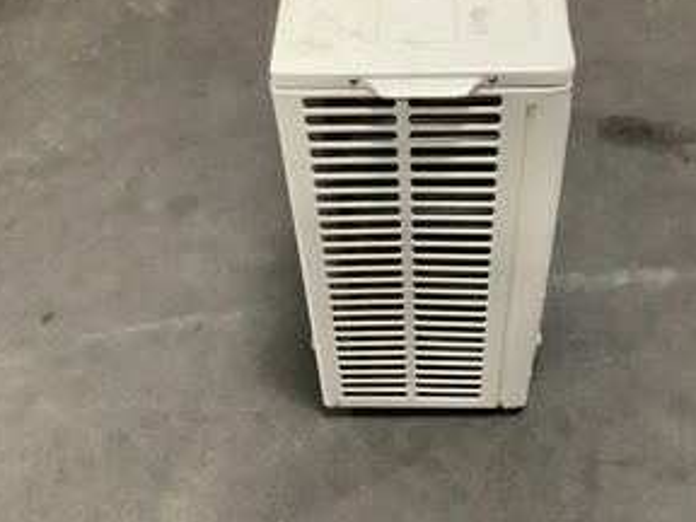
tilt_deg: -49.2
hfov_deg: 43.5
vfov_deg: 33.3
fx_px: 865
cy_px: 346
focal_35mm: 43
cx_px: 430
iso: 400
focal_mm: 3.3
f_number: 2.4
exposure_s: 1/30
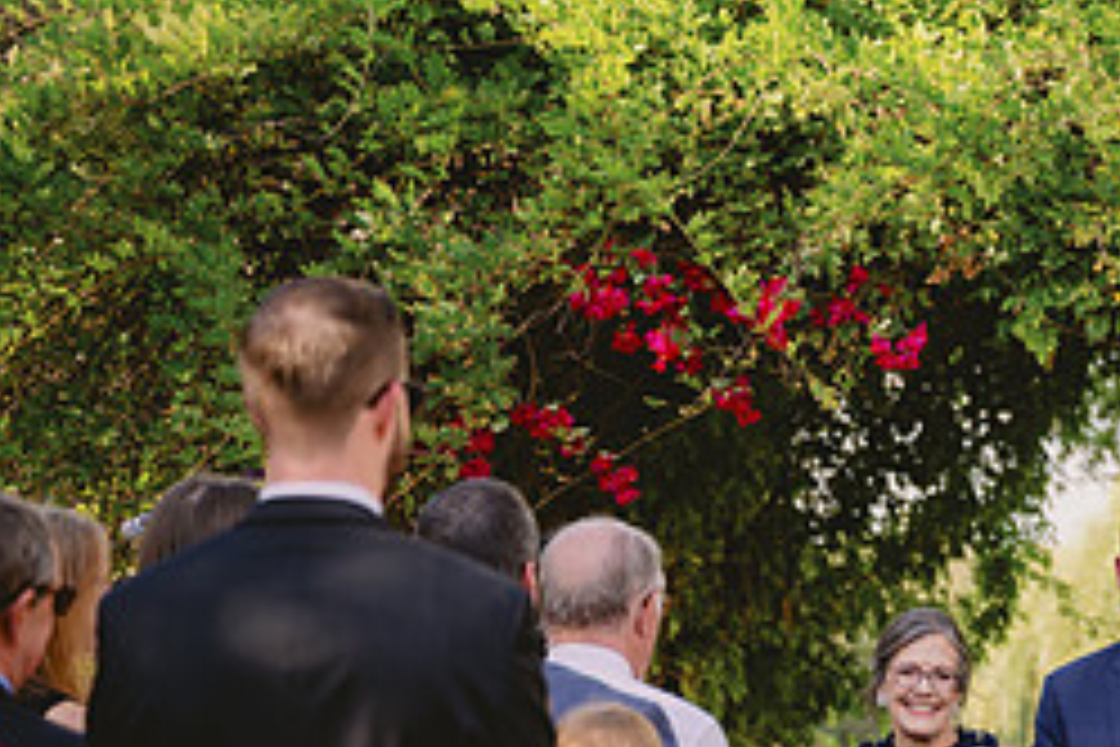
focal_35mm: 156
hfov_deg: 12.9
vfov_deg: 8.7
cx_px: 1219
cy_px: 837
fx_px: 4853
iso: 100
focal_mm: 67
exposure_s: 1/640
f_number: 2.8
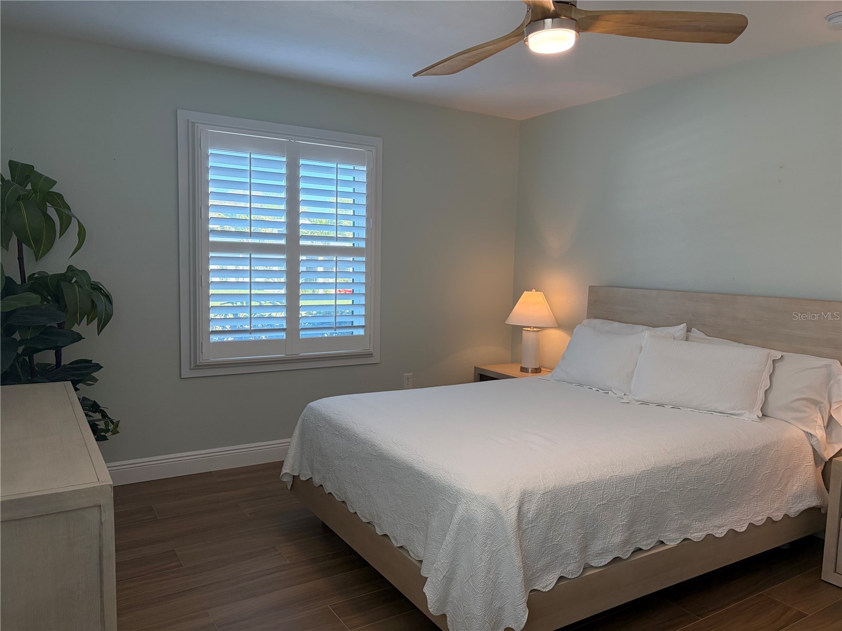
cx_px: 421
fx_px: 632
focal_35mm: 26
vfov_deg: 53.1
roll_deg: -1.3
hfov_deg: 67.3
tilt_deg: -5.7
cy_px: 316
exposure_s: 1/180
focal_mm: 5.96
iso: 125
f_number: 1.6
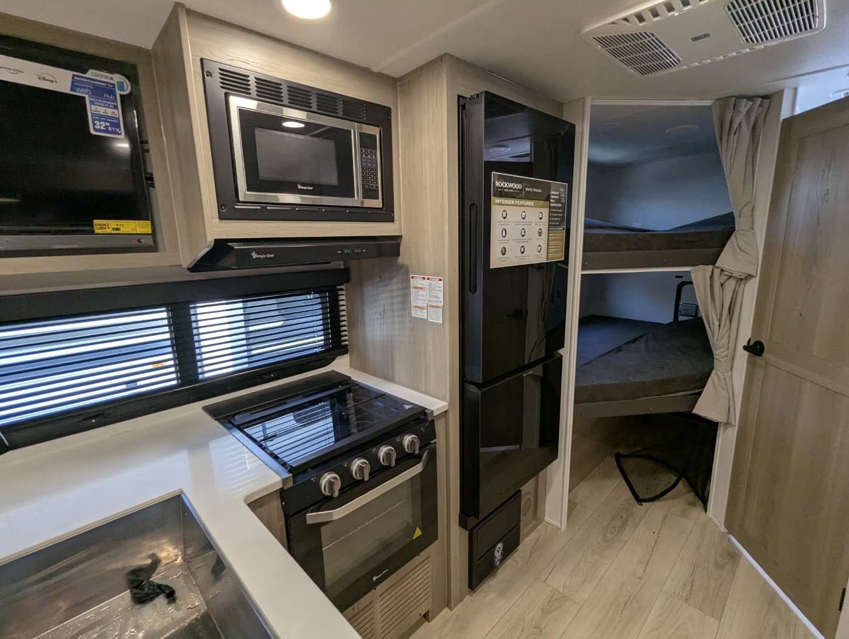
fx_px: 393
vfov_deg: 78.2
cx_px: 424
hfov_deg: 94.4
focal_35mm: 16
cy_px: 320
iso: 147
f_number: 2.2
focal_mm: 2.35
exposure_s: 1/129
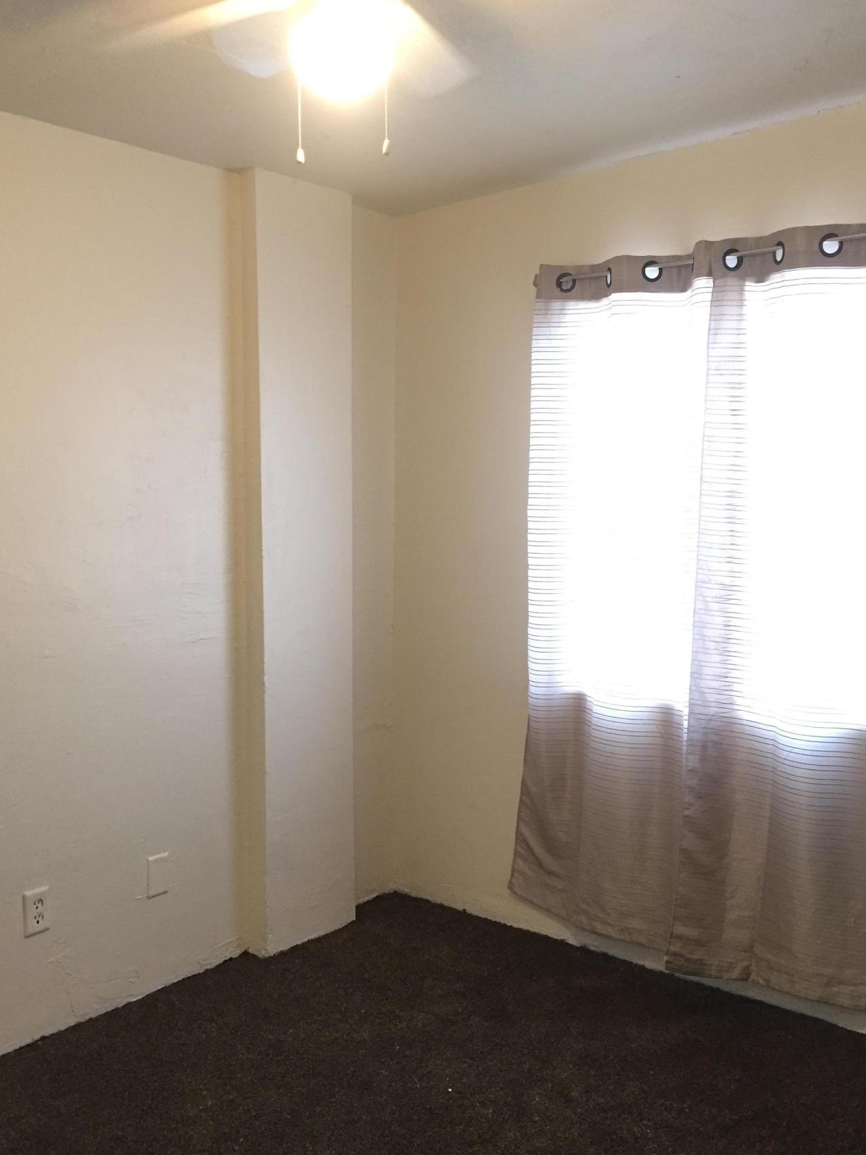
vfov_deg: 54.0
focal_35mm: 34
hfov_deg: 41.8
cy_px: 594
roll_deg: +0.3
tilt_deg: -5.9
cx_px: 406
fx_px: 1134
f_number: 2.2
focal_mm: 4.15
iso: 160
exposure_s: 1/30
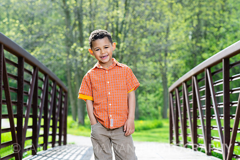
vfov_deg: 16.1
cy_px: 80
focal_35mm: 85
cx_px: 120
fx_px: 567
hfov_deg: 23.9
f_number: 5
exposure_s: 1/200
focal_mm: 85
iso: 100
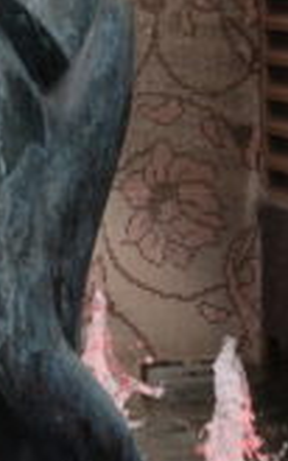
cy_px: -70
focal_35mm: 176
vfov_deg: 11.7
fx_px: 2212
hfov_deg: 7.4
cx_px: -66
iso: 400
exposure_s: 1/200
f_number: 7.1
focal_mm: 38
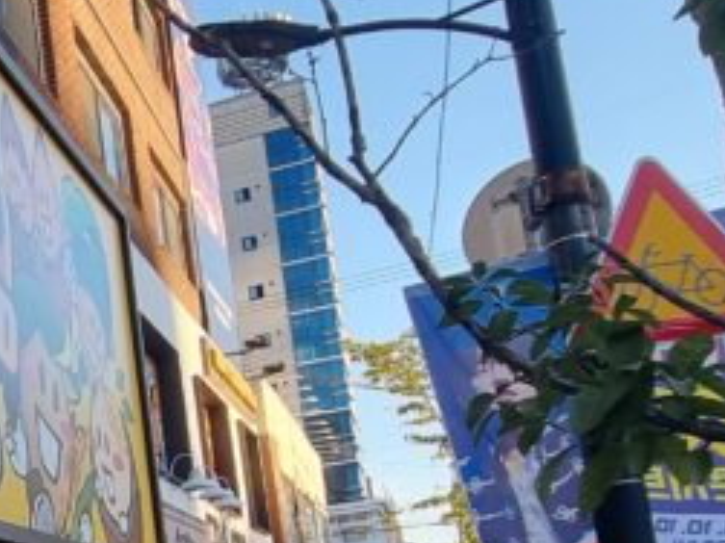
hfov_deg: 29.7
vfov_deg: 26.4
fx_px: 1110
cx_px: -194
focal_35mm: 53
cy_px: 511
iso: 50
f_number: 2.2
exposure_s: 1/227
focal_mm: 2.2
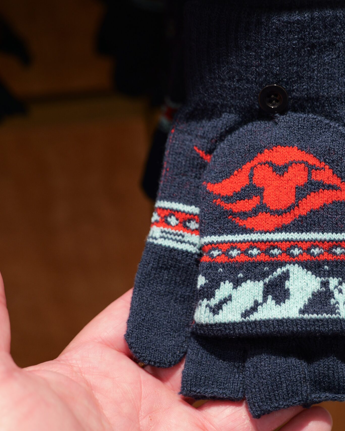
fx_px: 1008
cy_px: 216
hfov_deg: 19.3
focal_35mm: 79
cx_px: 267
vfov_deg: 24.1
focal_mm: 56
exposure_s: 1/60
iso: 800
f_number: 4
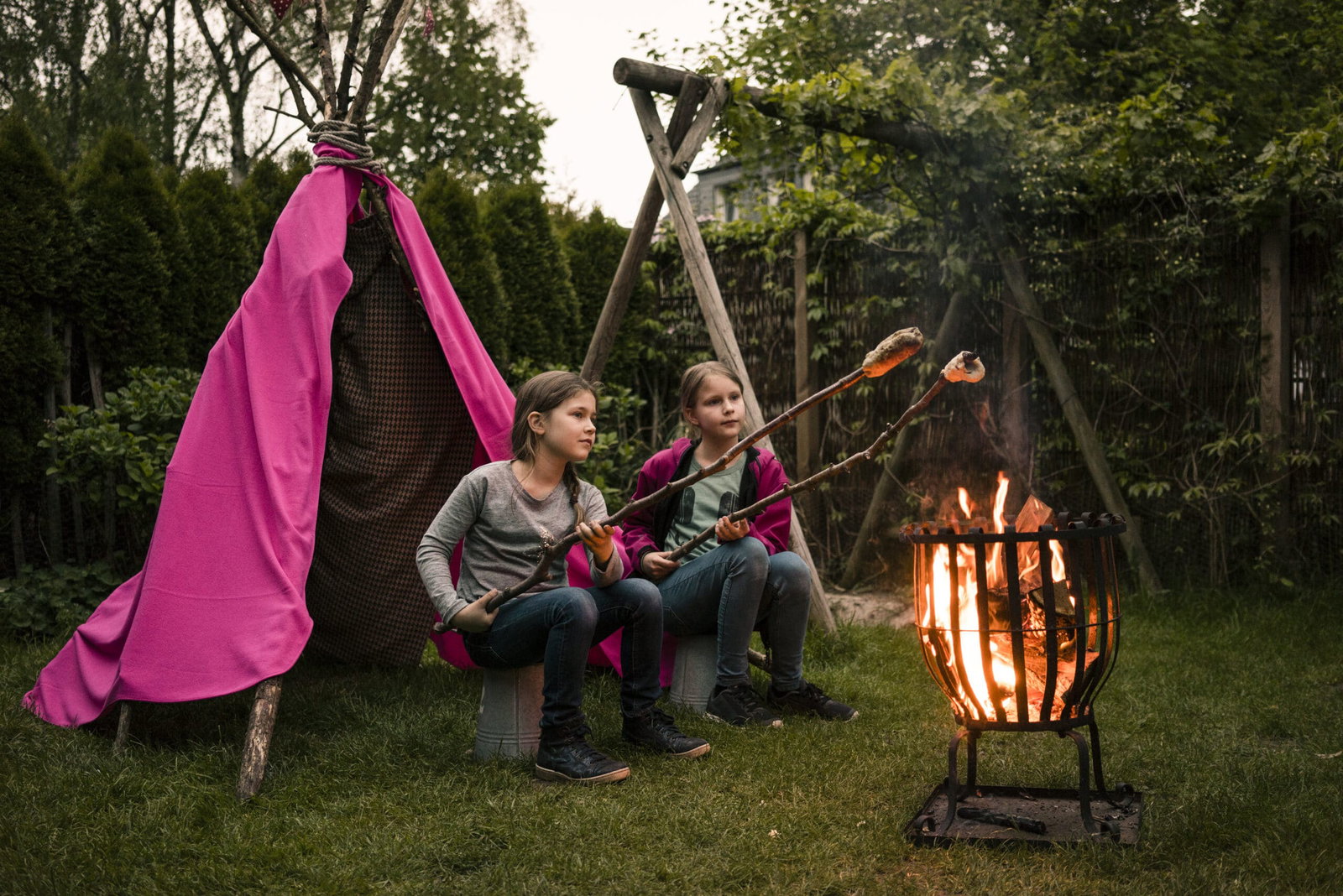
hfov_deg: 54.4
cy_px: 448
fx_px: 1306
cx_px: 672
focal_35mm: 35
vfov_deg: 37.9
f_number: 2.8
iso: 500
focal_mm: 35
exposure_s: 1/160
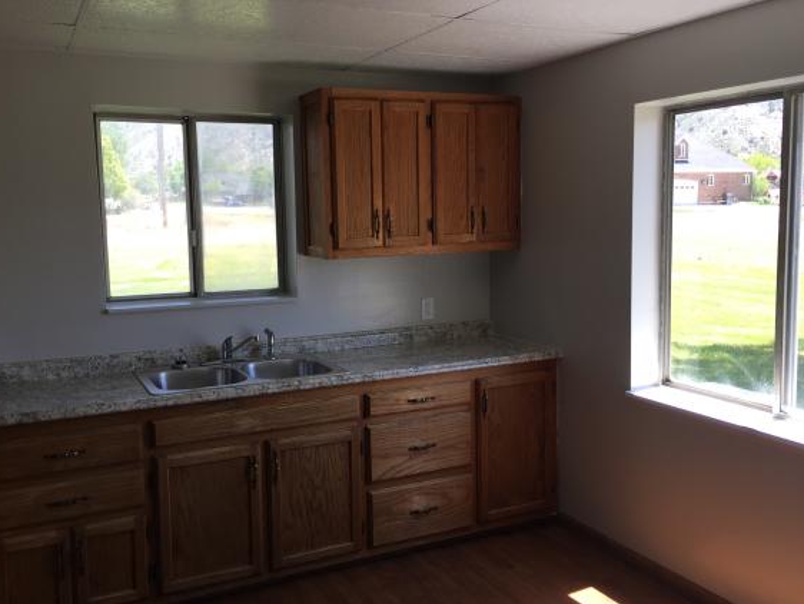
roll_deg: +0.2
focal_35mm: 33
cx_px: 396
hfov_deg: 55.3
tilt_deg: -7.5
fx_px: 767
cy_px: 298
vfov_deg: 43.0
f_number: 2.2
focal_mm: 4.15
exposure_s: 1/179
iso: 32
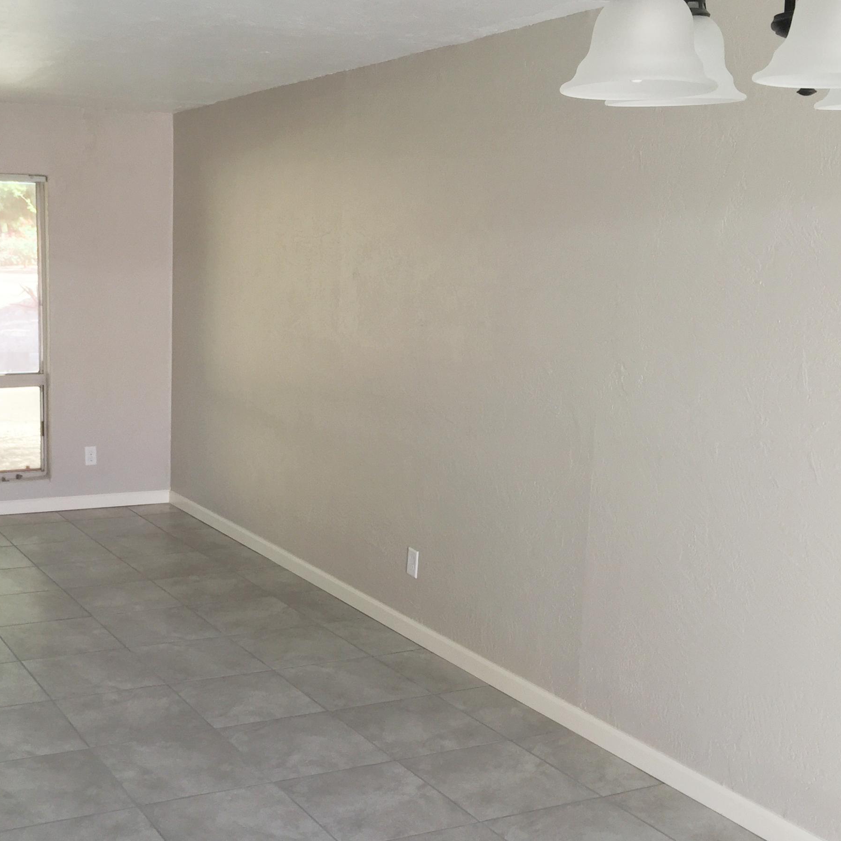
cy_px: 468
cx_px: 204
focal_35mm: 43
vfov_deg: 39.1
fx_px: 1182
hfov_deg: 38.1
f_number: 2.2
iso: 40
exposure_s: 1/30
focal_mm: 4.15
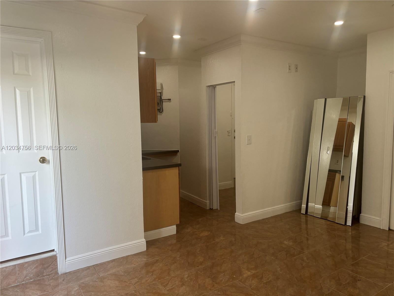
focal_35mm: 26
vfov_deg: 53.1
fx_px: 296
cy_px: 148
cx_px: 197
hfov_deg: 67.3
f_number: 1.6
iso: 80
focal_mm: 5.96
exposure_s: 1/120
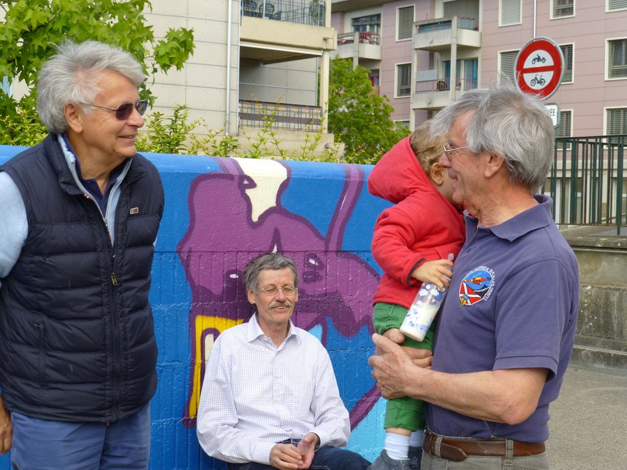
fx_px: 1195
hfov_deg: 29.4
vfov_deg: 22.3
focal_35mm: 66
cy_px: 235
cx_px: 314
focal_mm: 11.7
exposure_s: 1/160
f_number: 4.9
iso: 100
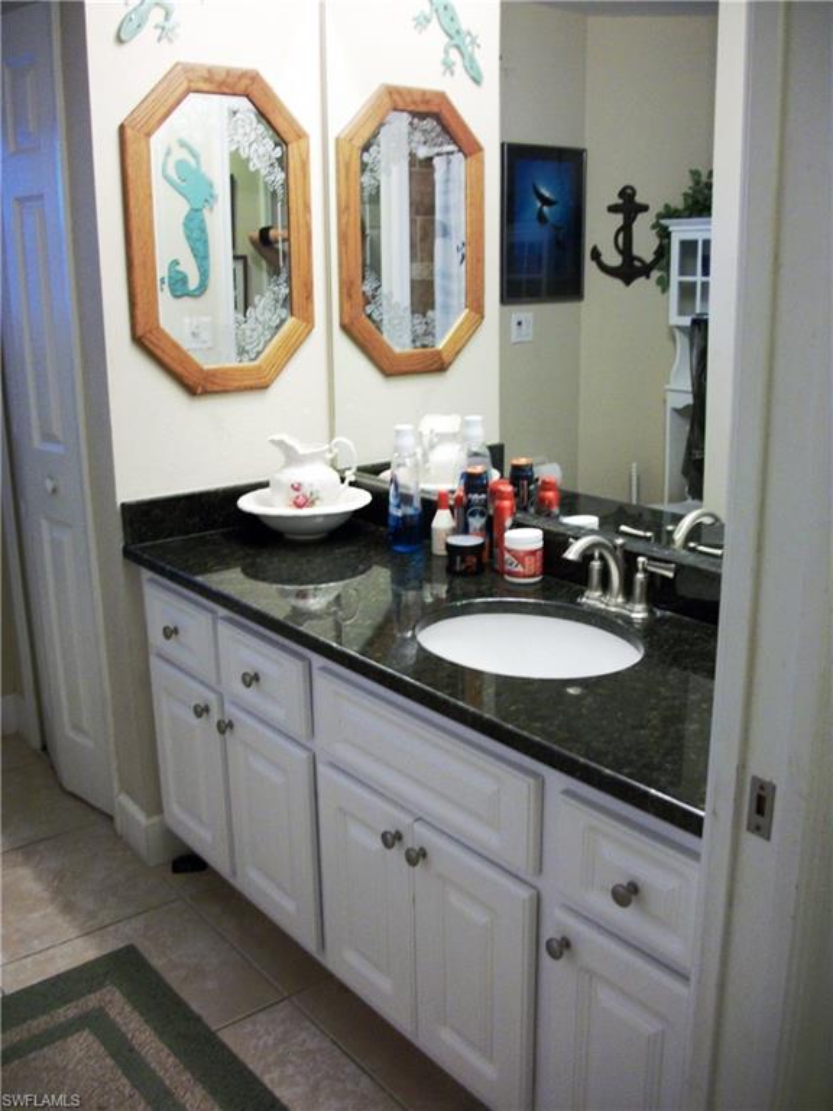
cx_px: 416
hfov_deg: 44.2
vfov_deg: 56.8
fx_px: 1027
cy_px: 556
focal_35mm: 32
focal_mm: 5.7
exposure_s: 1/25
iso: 160
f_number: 2.9
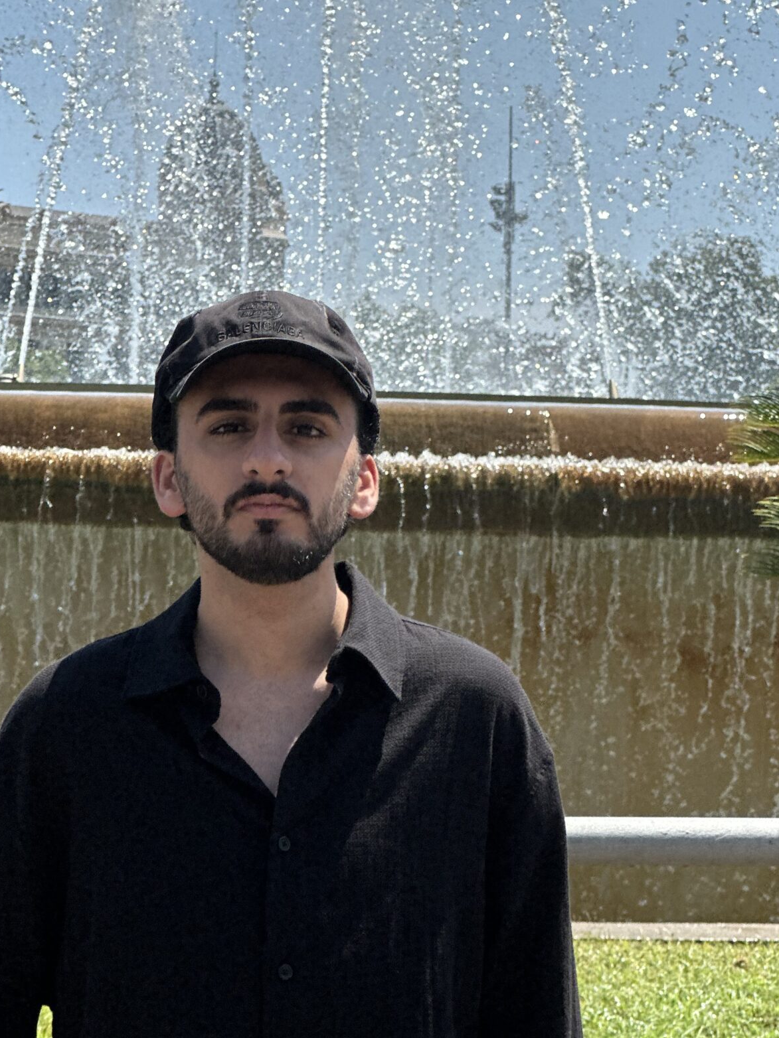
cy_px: 531
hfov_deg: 11.8
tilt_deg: +1.5
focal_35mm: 126
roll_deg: -2.4
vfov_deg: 15.6
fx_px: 3781
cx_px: 472
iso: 32
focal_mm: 9
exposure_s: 1/723
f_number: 2.8
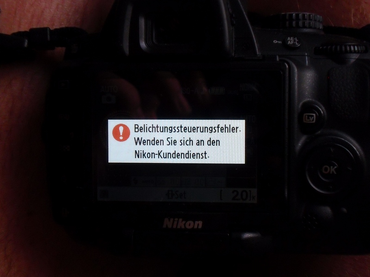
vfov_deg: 30.9
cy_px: 138
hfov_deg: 40.4
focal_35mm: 47
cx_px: 185
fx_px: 502
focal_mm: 7.91
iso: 400
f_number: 3.4
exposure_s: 1/50
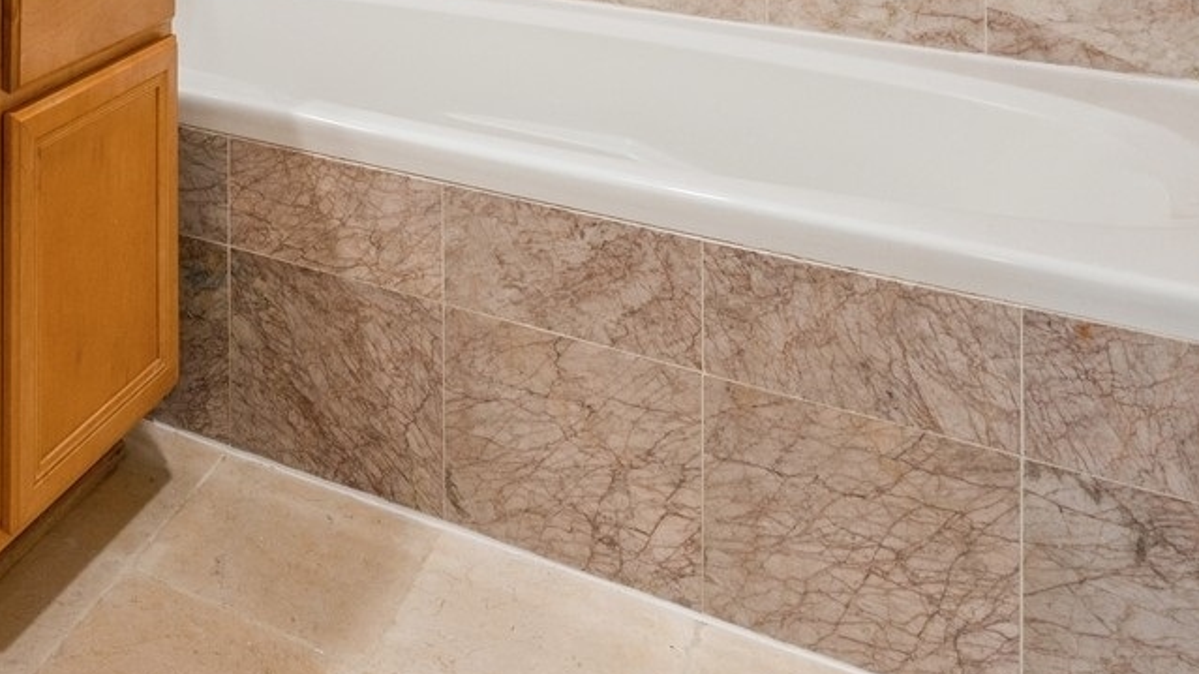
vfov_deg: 23.3
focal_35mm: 42
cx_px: -8
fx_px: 1335
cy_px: -311
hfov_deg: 41.8
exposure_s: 1/20
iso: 800
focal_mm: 16
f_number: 8
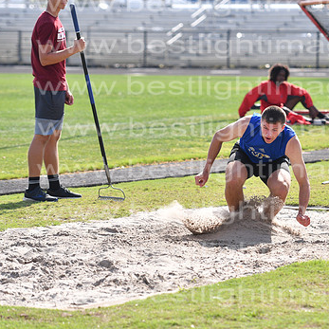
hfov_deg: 6.8
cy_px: 150
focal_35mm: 256
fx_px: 2753
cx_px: 254
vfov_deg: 6.8
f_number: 4
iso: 200
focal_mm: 120
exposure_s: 1/2000
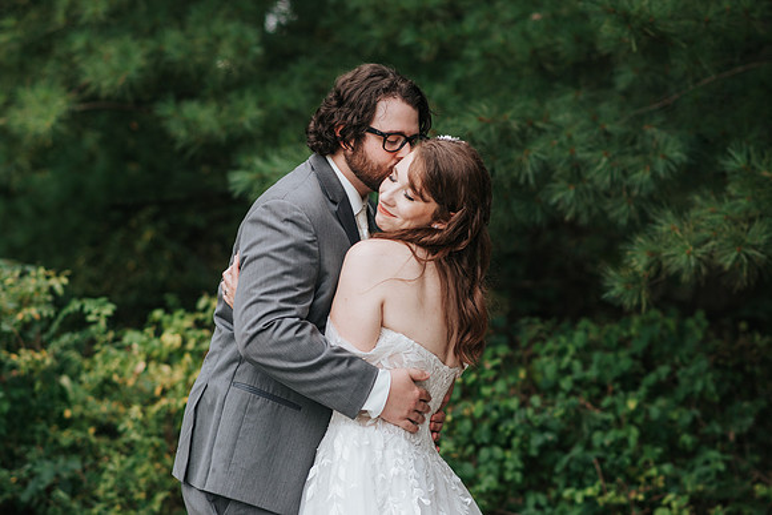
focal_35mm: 128
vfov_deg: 10.8
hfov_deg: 16.1
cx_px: 386
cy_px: 258
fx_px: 2735
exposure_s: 1/640
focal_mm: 85
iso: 200
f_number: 2.8
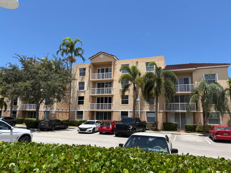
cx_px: 116
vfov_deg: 53.1
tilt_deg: +11.0
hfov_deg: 67.3
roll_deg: -0.5
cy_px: 86
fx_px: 174
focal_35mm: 26
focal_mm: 5.96
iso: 50
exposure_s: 1/3279
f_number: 1.6
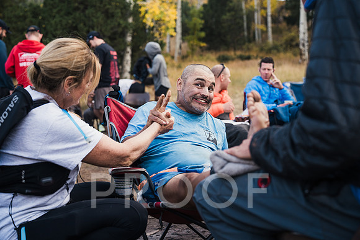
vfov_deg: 27.0
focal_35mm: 50
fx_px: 500
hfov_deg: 39.6
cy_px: 120
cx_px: 180
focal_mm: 50
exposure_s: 1/320
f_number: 3.2
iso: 320
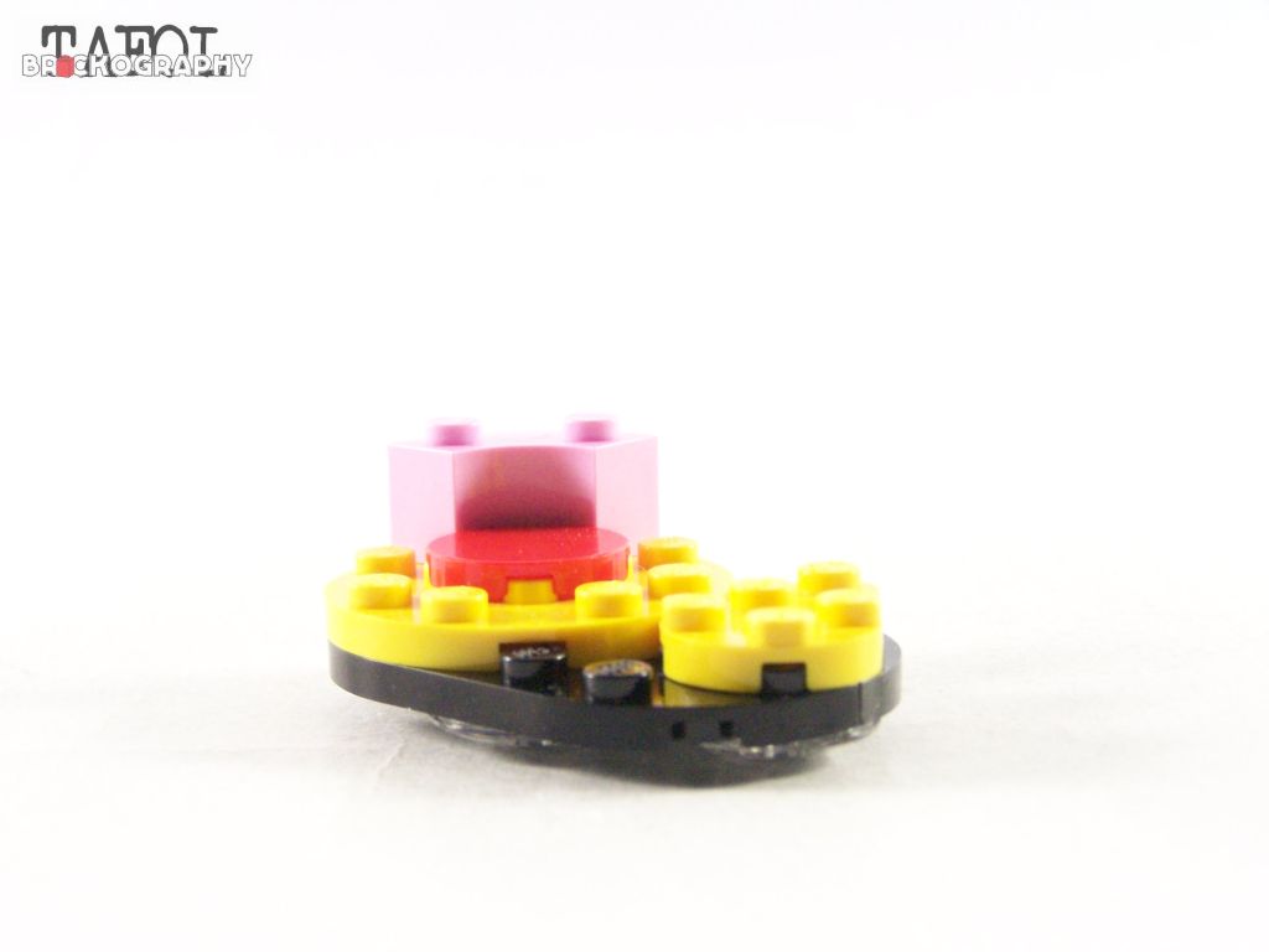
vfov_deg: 21.9
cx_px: 634
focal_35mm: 67
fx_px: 2456
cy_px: 476
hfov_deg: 29.0
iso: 400
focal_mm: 11.1
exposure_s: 1/60
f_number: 3.2
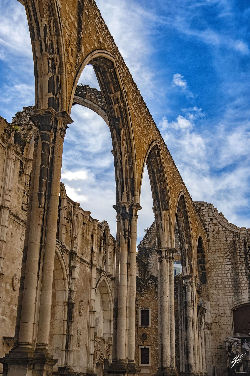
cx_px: 125
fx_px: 458
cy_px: 188
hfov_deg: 30.5
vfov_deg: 44.5
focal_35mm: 44
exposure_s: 1/1800
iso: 400
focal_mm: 29.3
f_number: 7.1
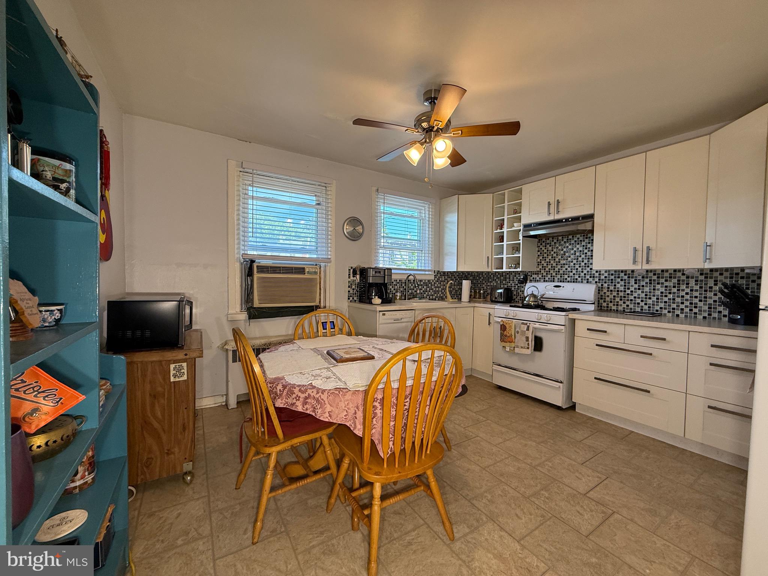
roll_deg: -1.0
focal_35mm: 14
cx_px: 384
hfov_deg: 102.1
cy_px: 288
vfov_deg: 85.7
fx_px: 311
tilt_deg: -1.1
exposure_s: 1/120
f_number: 2.2
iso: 125
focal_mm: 2.22
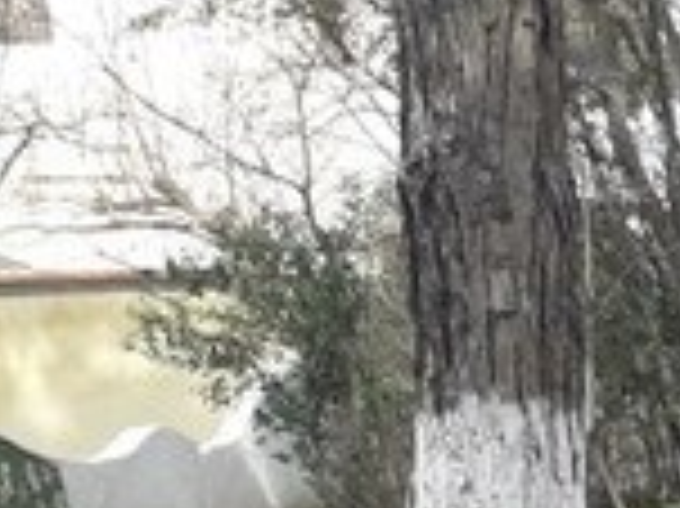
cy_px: 1036
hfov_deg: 13.5
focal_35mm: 118
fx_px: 2316
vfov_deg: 11.3
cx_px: 1482
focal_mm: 3.6
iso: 40
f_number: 1.9
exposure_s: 1/347
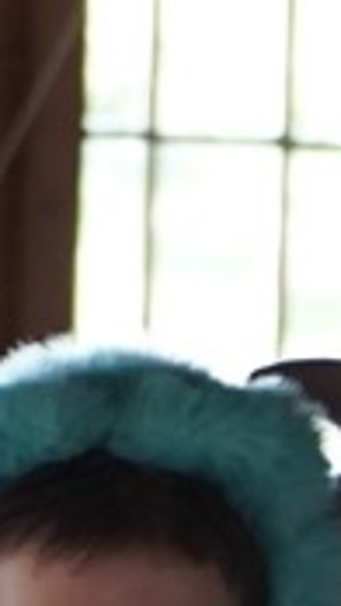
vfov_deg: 4.0
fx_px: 8656
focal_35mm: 539
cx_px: 644
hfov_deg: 2.3
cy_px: 1325
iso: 2000
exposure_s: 1/80
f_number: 2.8
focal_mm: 70
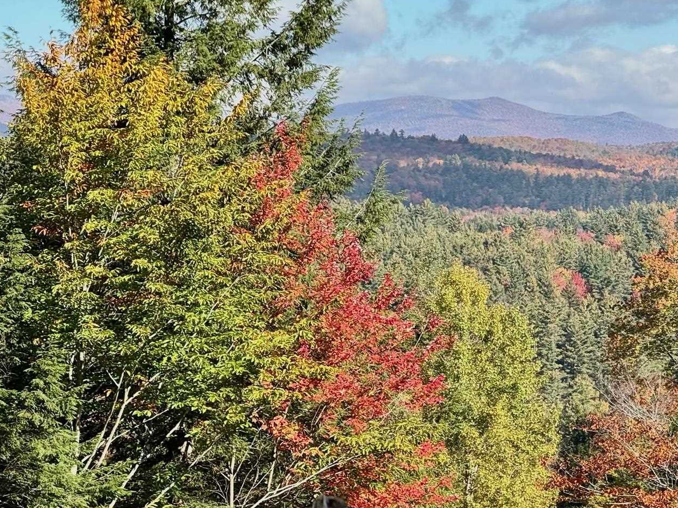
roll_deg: -0.4
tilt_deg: -4.2
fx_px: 3761
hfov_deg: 10.3
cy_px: 400
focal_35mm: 192
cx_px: 444
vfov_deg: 7.7
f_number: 2.8
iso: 50
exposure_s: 1/714
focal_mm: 15.66
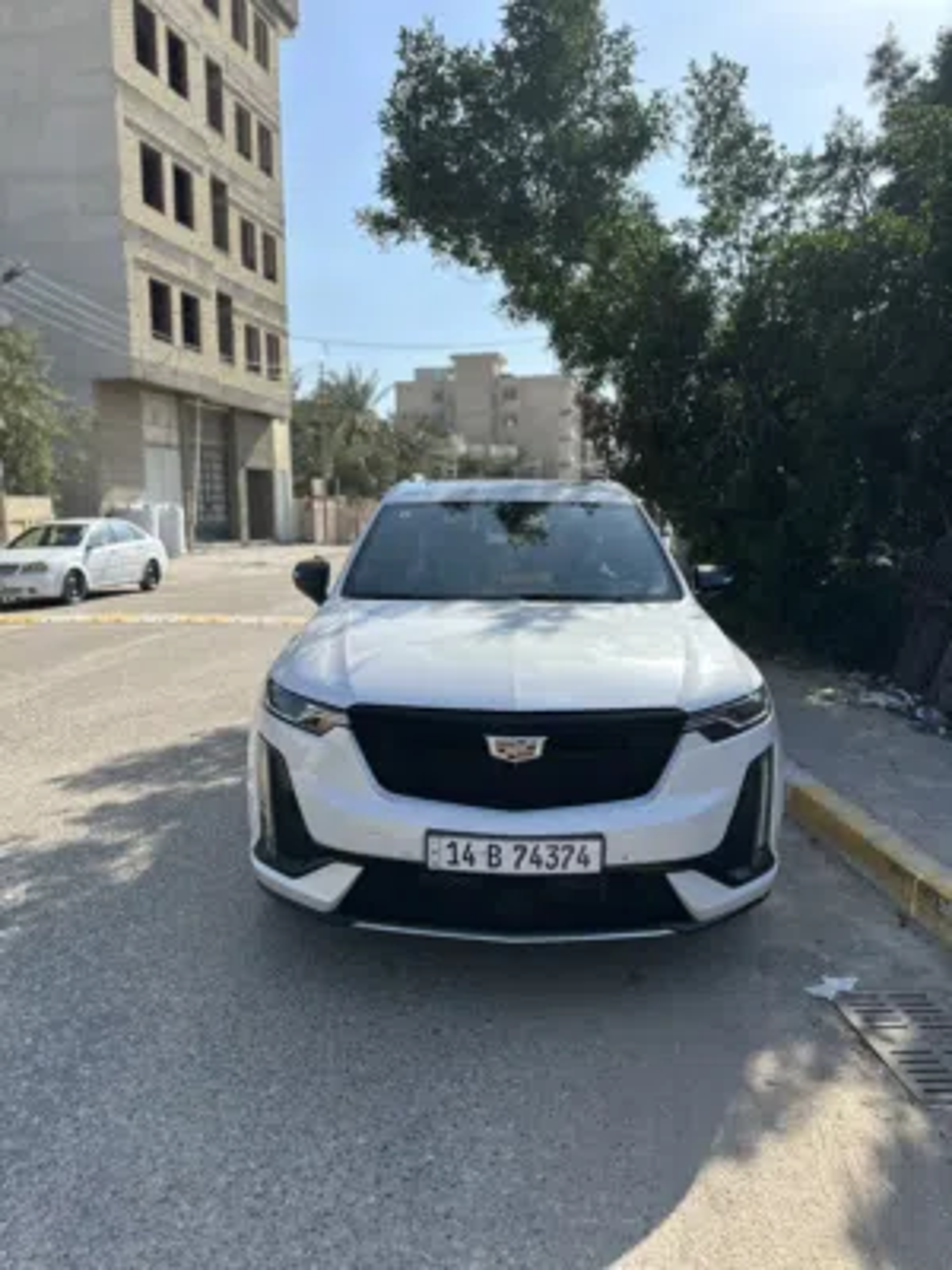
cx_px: 476
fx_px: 880
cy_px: 635
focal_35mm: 24
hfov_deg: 56.8
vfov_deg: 71.6
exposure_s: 1/5000
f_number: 1.78
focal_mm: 6.86
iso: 80
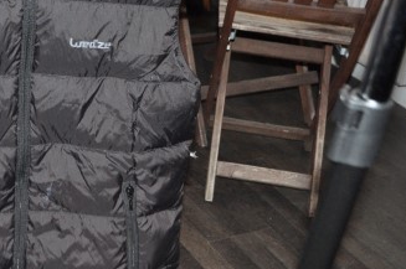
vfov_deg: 18.6
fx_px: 822
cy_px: 90
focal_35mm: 73
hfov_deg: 27.2
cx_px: 79
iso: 1250
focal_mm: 22
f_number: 4.5
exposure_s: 1/60
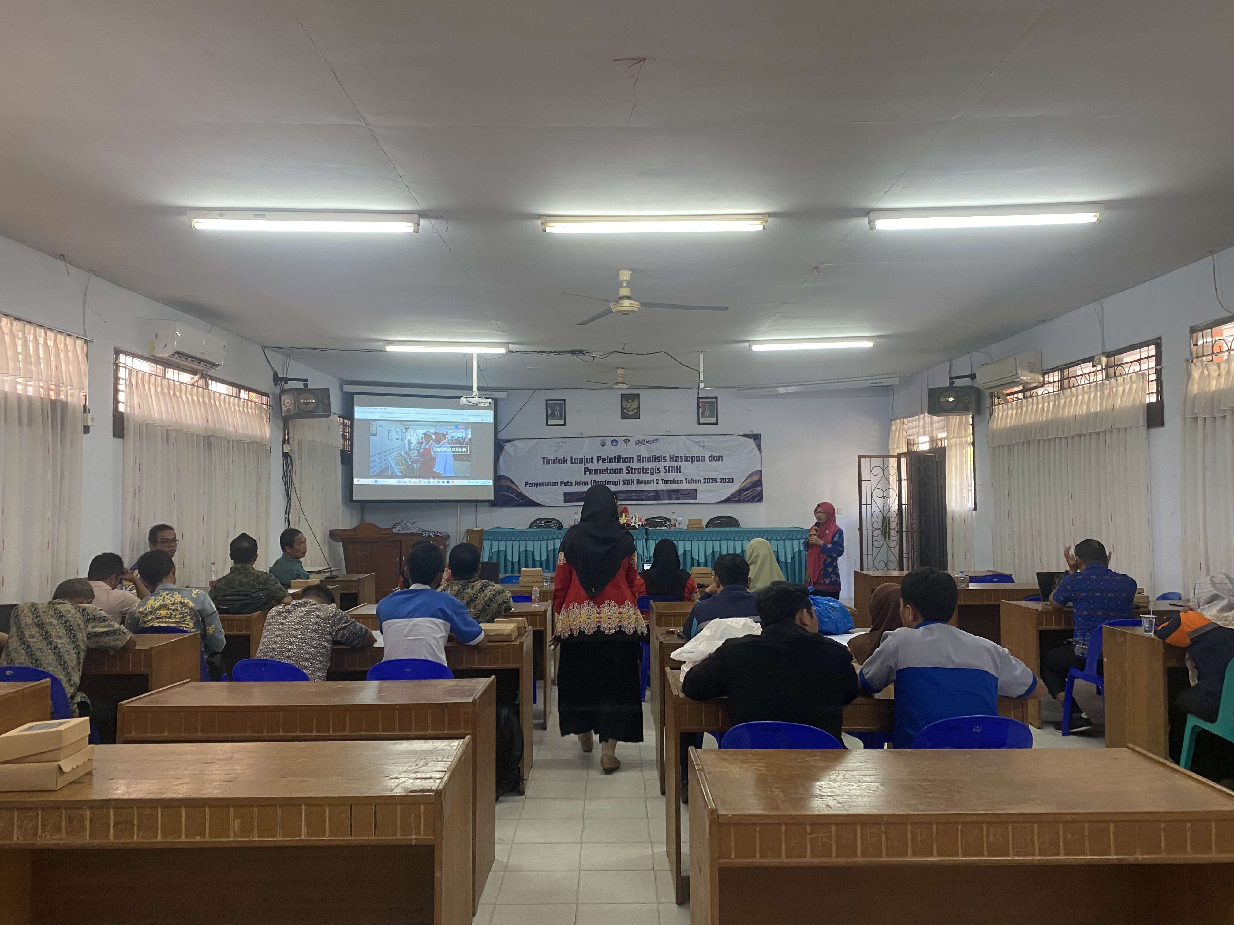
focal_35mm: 26
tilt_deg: +2.7
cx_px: 617
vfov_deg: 53.1
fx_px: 927
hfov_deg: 67.3
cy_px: 462
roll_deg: +0.5
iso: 125
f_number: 1.8
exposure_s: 1/50
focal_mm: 4.25
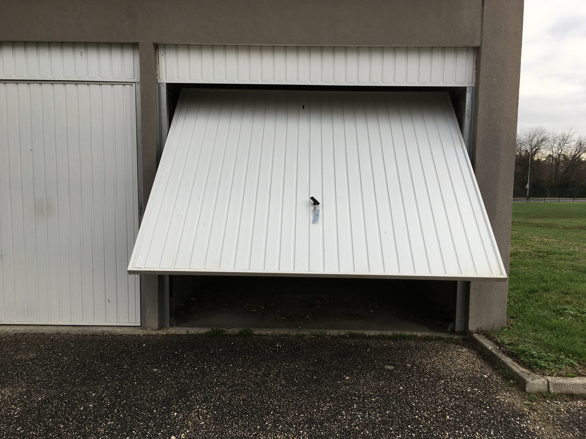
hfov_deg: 61.7
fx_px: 491
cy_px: 220
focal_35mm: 29
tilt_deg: -6.3
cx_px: 293
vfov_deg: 48.2
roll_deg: -0.2
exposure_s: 1/396
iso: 25
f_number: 2.2
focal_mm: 4.15
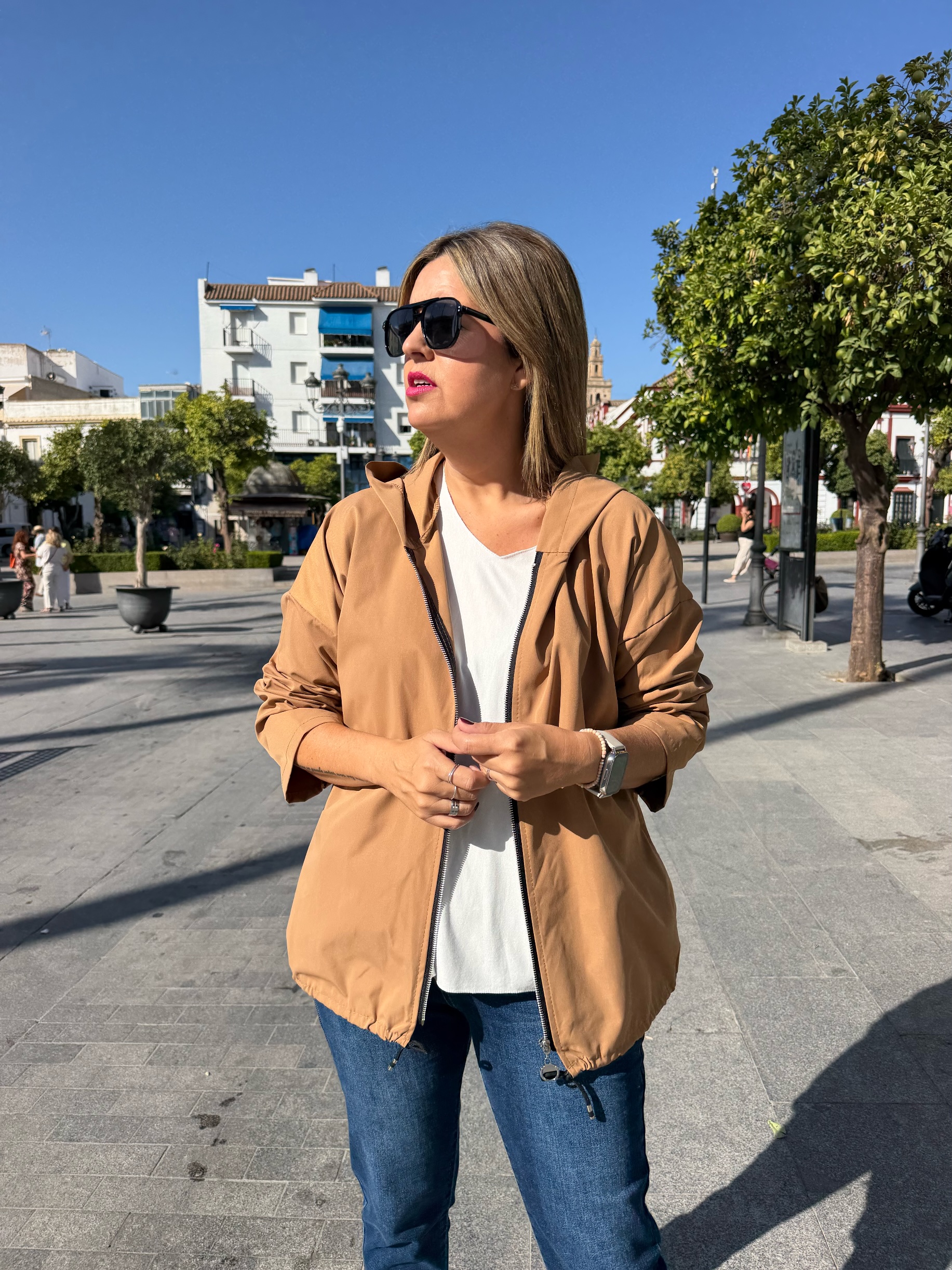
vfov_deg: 71.6
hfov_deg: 56.8
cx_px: 476
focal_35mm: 24
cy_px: 635
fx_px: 880
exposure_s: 1/5319
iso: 80
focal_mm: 6.76
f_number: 1.78
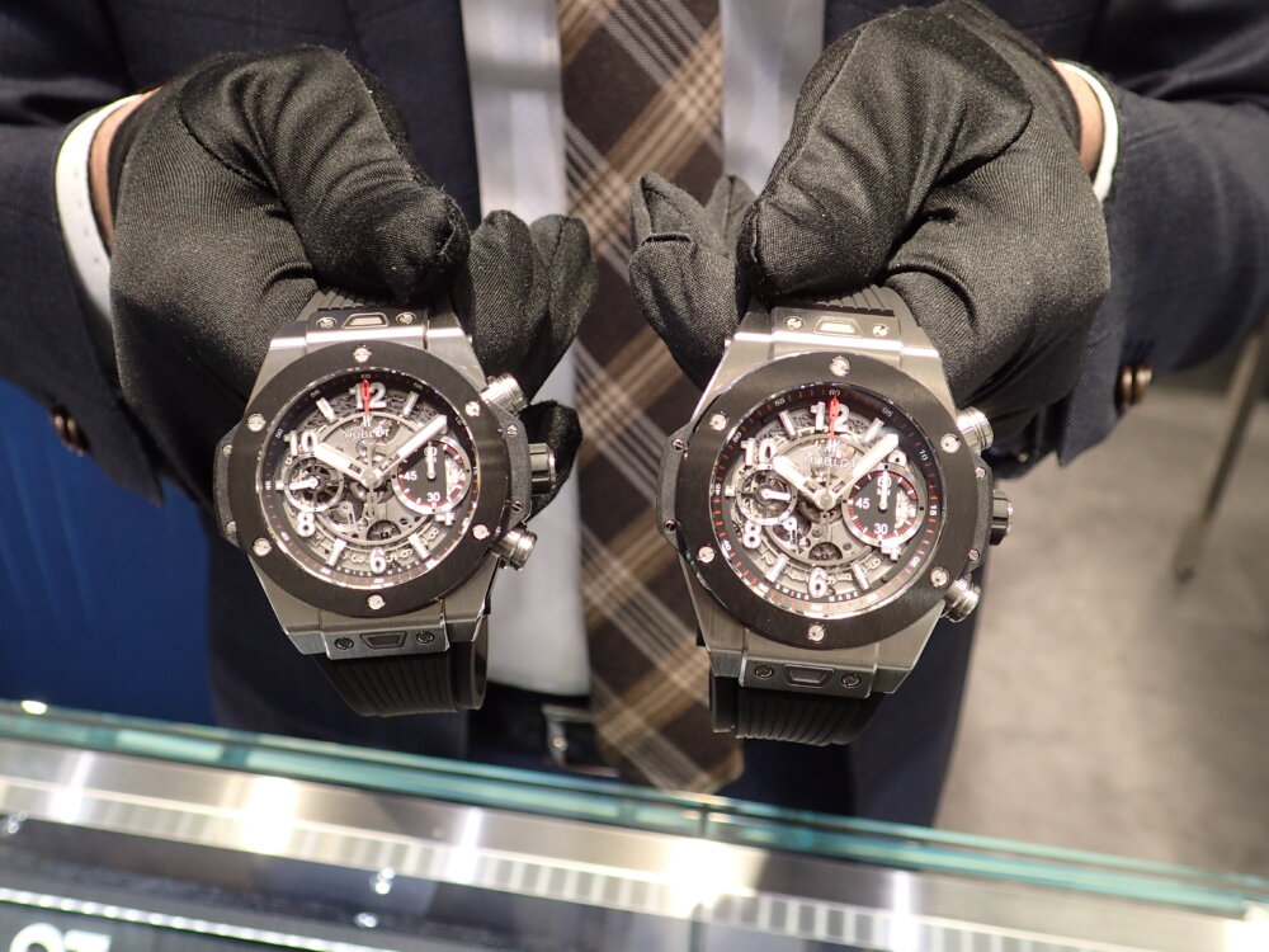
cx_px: 634
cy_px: 476
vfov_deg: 46.8
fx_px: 1100
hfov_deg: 60.0
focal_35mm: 30
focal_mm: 5.5
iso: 200
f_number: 2.3
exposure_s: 1/50
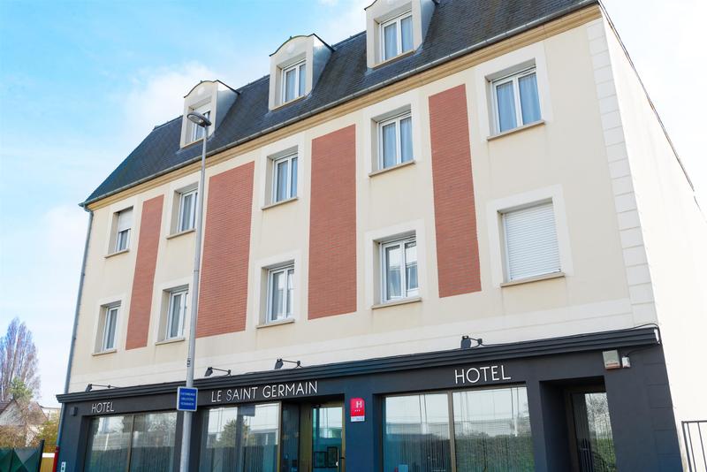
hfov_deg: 58.7
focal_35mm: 32
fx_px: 629
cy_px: 236
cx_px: 354
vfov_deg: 41.1
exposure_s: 1/125
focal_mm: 32
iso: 250
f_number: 11
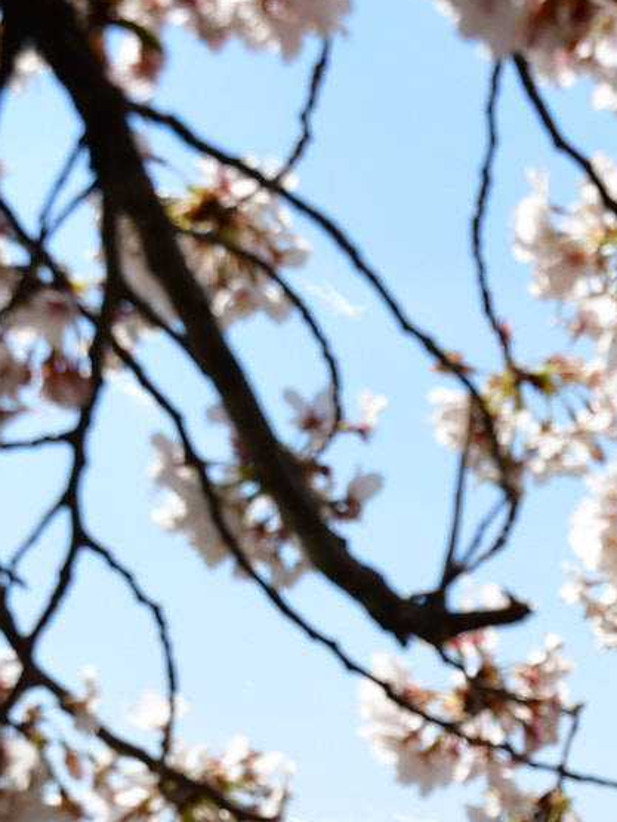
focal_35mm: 117
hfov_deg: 12.3
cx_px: 799
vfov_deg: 16.4
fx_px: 2777
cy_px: 885
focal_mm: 22
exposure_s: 1/500
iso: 100
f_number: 5.6
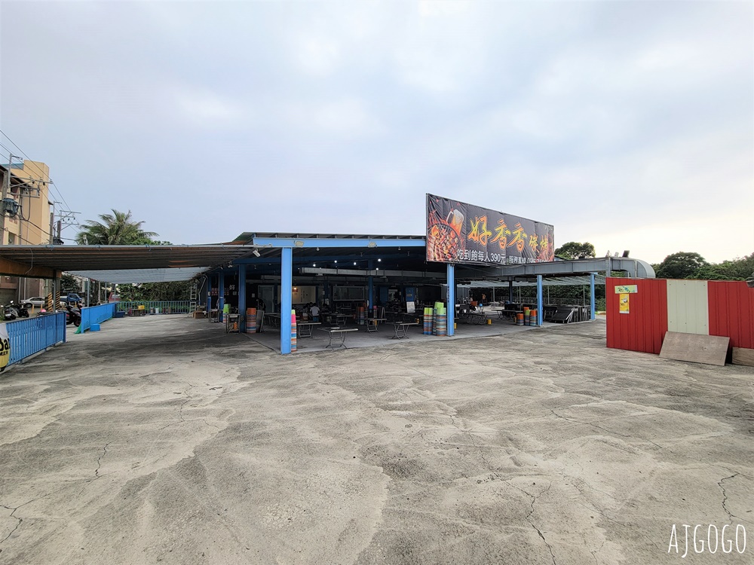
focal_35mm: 13
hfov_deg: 106.2
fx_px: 283
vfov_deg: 89.9
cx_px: 377
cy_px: 282
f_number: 2.2
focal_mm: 2.2
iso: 50
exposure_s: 1/378
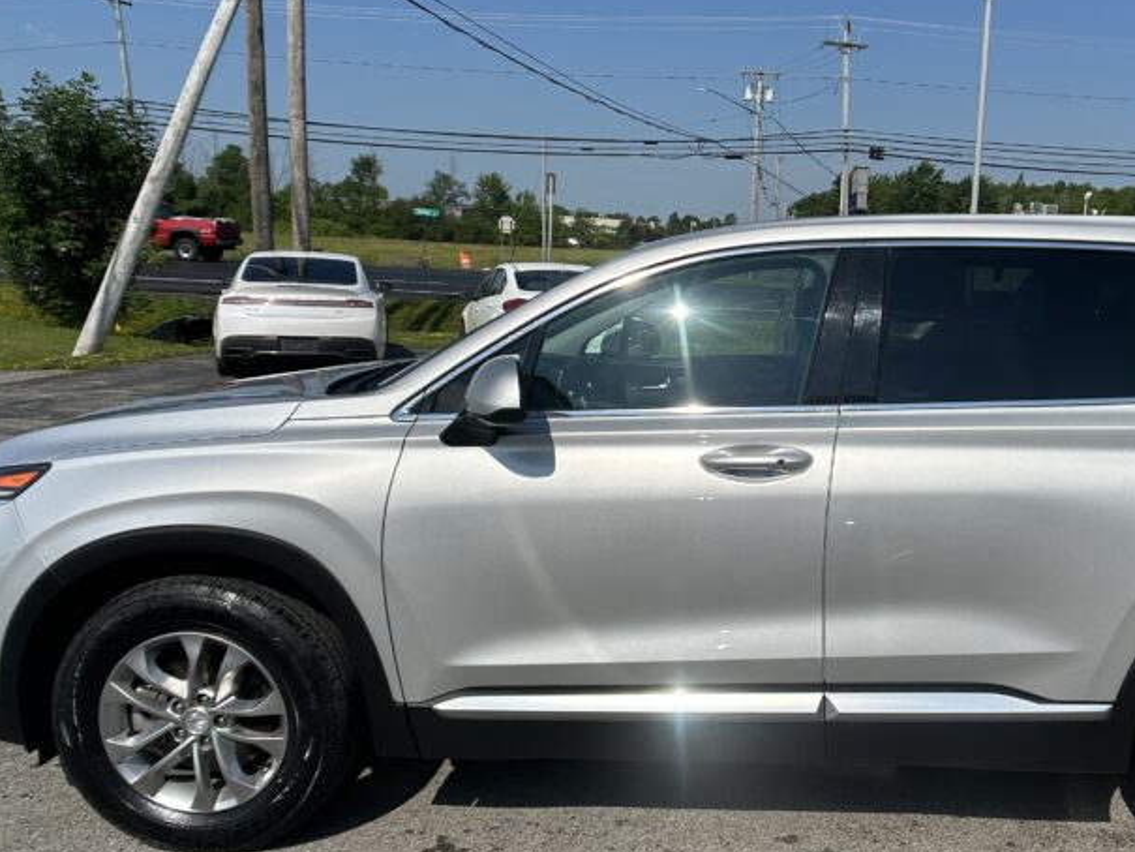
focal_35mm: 44
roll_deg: -2.3
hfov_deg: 42.3
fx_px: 1443
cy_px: 411
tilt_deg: -9.2
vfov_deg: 32.9
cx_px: 764
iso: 50
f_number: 1.5
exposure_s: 1/7463
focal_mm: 5.7
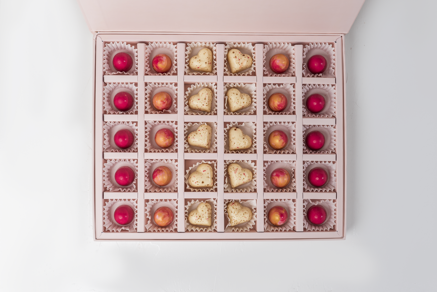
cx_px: 218
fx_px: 546
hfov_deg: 43.6
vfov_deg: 29.9
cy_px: 146
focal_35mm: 45
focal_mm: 45
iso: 100
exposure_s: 1/160
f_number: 8
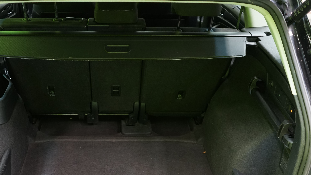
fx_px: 363
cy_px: 138
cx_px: 116
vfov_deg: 26.6
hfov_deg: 46.0
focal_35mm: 44
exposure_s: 1/30
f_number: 3.5
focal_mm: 28
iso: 1250
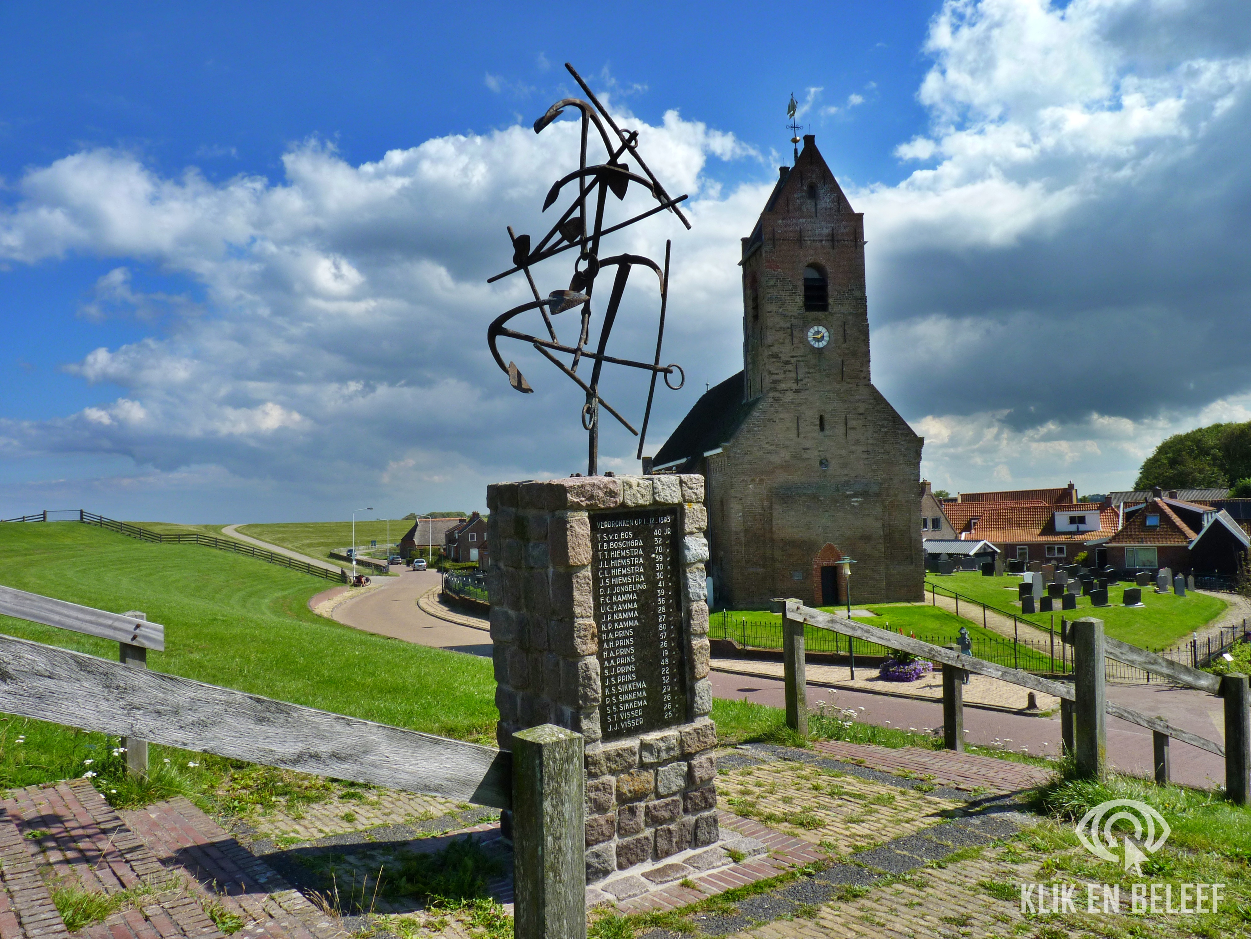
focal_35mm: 27
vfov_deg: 51.4
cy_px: 470
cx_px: 626
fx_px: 976
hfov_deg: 65.3
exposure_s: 1/500
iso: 80
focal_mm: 4.8
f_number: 5.6
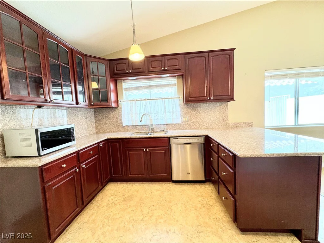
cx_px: 162
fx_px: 131
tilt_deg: -3.4
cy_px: 122
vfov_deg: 85.7
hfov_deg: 102.1
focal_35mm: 14
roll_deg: +2.4
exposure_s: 1/120
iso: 100
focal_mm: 2.22
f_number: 2.2
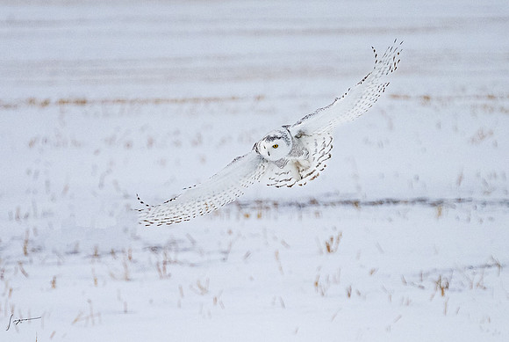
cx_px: 299
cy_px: 315
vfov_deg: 1.4
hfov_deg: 2.1
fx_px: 13649
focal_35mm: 964
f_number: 5.6
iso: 2800
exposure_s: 1/2000
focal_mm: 400
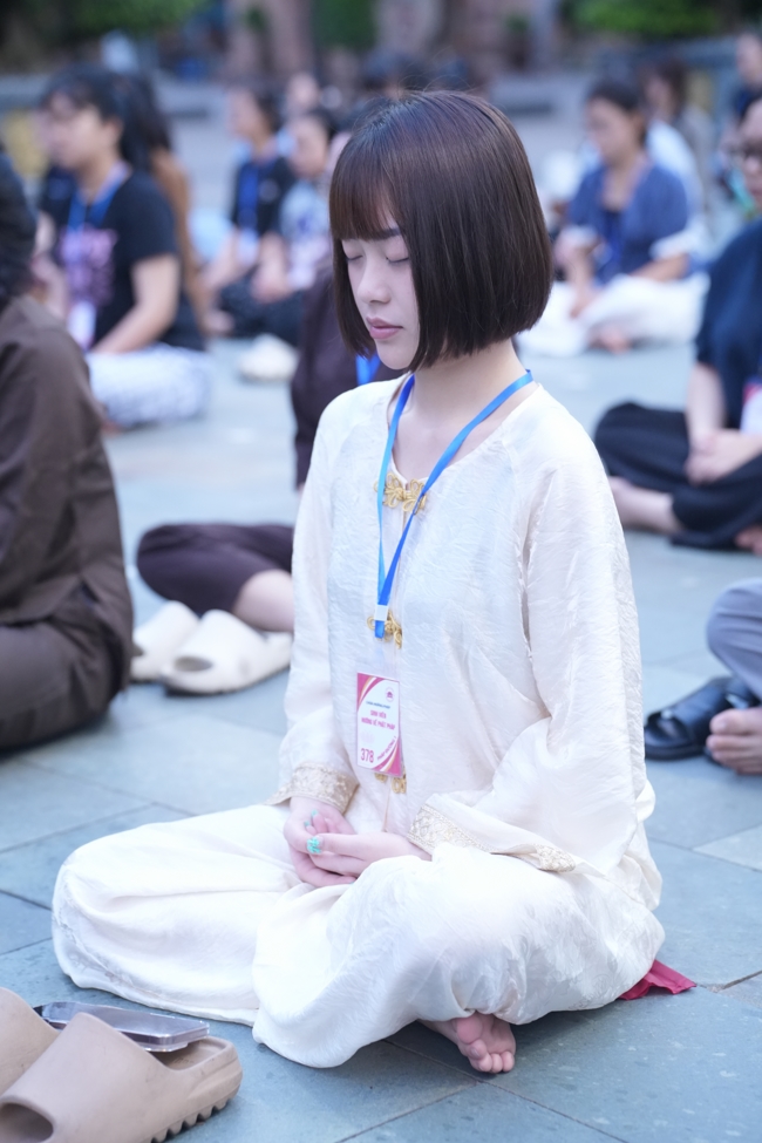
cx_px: 381
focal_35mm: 79
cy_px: 572
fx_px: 2508
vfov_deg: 25.7
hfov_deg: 17.3
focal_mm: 79
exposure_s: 1/160
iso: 3200
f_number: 3.2
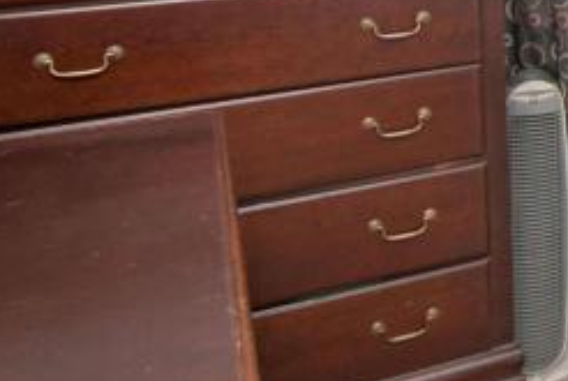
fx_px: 1106
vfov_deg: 17.6
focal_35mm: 70
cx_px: 1054
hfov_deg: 19.9
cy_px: -180
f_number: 3.5
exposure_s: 1/200
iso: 200
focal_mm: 10
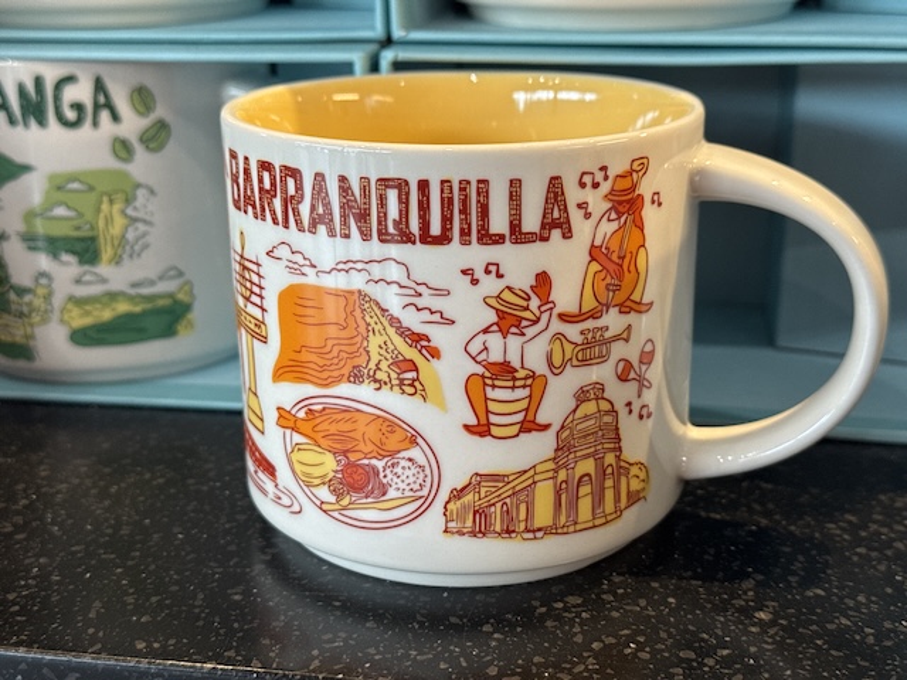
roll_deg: +0.7
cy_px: 340
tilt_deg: -20.0
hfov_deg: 39.7
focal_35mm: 48
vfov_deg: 30.3
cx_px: 454
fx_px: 1258
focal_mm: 6.76
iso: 200
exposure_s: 1/60
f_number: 1.78
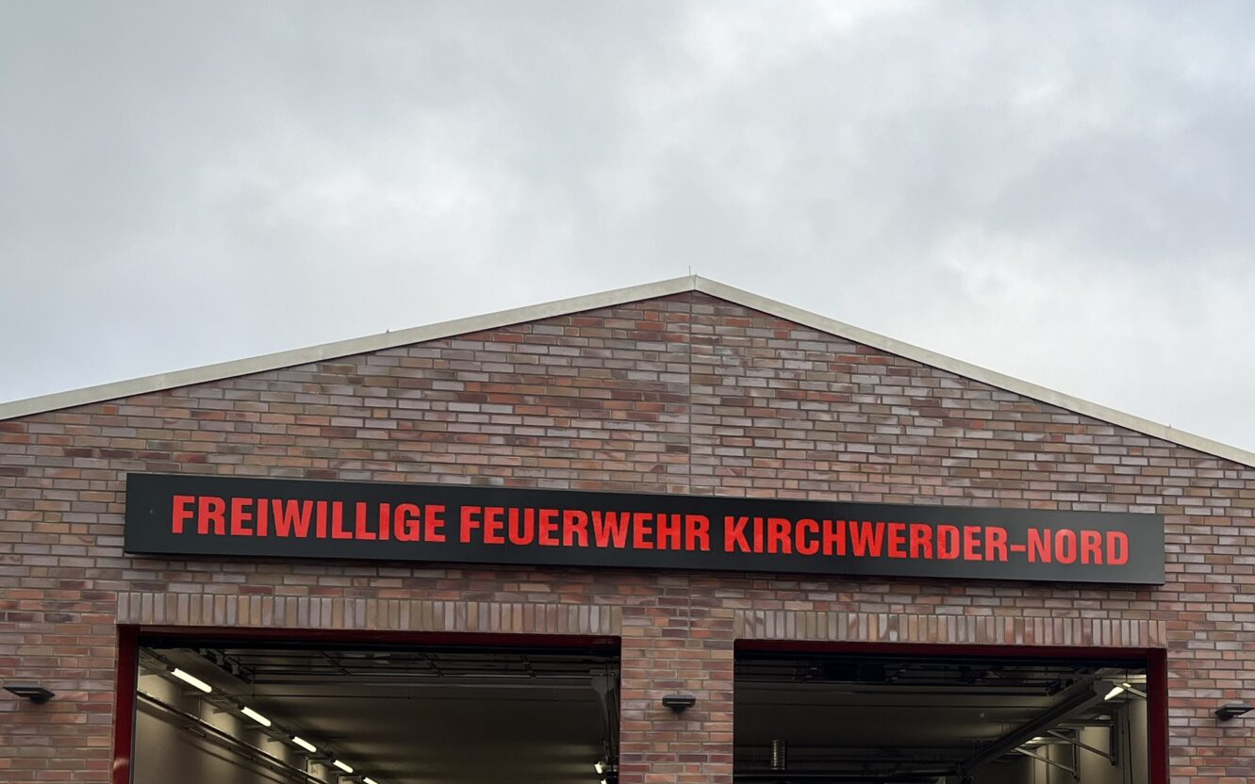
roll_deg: +1.5
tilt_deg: +6.4
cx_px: 1041
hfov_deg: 36.6
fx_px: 1813
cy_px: 731
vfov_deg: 23.6
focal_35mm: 53
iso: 50
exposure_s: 1/2024
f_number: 1.6
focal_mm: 5.1
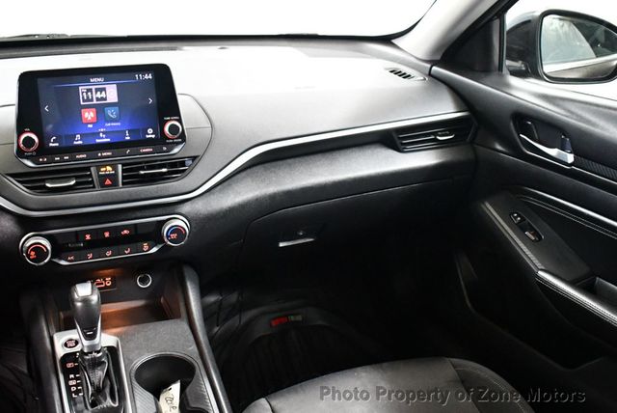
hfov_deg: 48.4
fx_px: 686
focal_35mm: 40
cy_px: 206
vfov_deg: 33.5
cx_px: 308
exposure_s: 1/60
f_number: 3.5
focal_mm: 20
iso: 8000
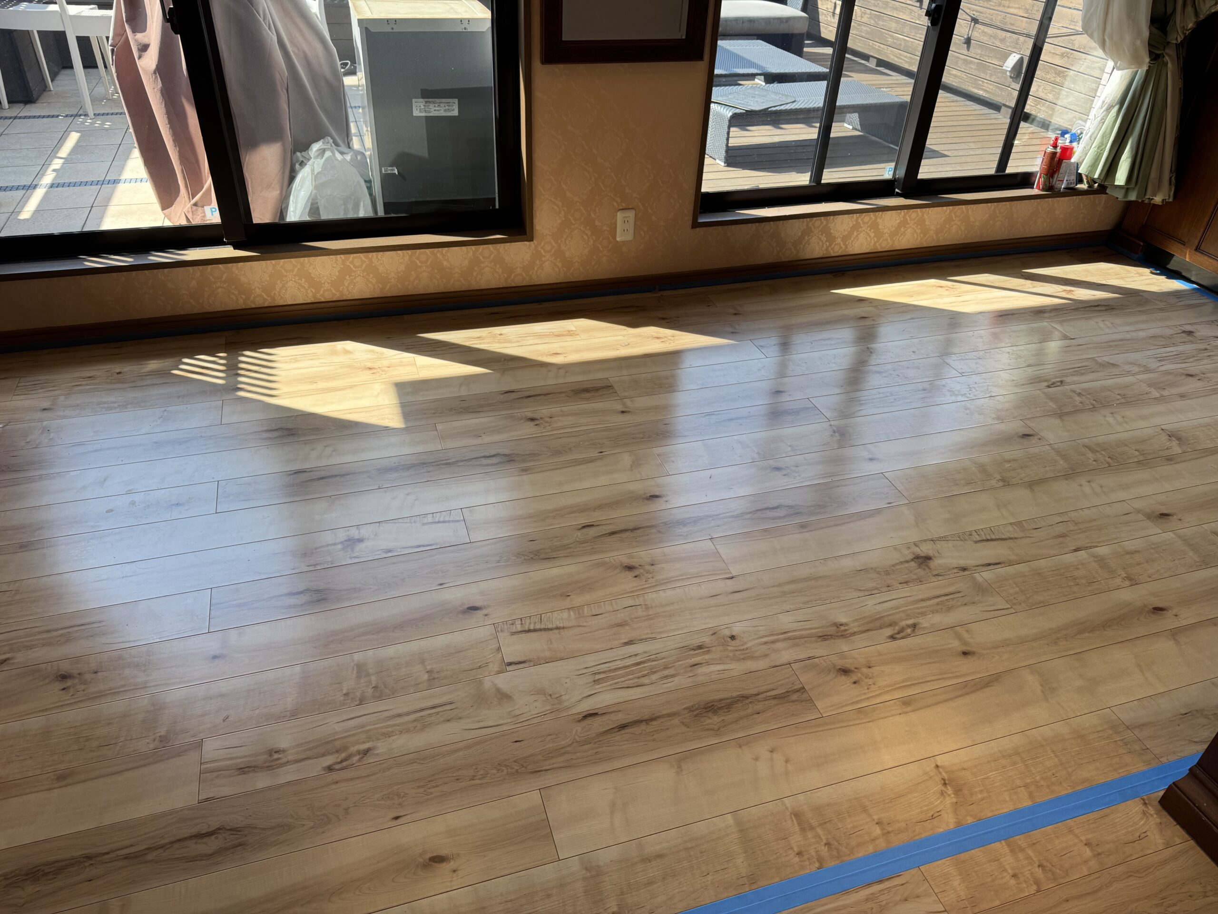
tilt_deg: -35.9
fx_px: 844
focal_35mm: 24
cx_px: 609
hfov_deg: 71.6
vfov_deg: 56.8
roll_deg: -2.3
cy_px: 457
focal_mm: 6.76
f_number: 1.78
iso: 80
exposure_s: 1/454
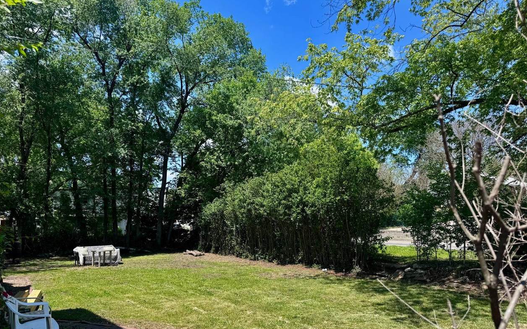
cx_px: 262
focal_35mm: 26
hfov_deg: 70.4
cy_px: 193
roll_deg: -1.0
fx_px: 373
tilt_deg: +3.2
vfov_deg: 47.4
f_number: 1.78
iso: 80
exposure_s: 1/2105
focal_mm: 6.76
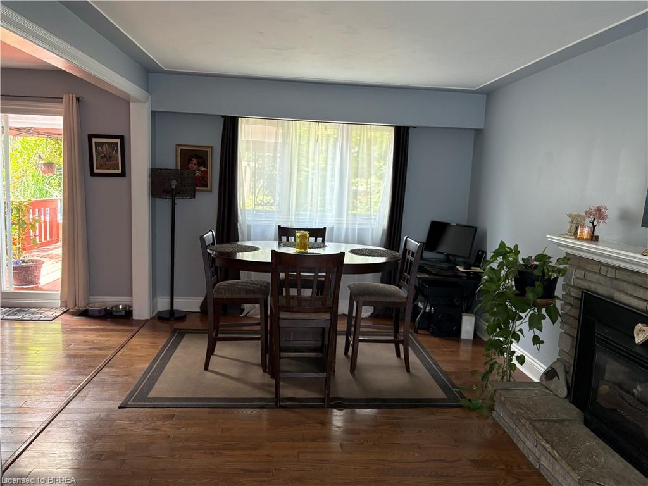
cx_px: 324
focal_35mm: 26
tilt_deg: -6.6
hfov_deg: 67.3
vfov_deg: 53.1
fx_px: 487
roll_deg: -2.3
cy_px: 243
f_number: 1.6
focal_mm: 5.96
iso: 125
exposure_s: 1/82
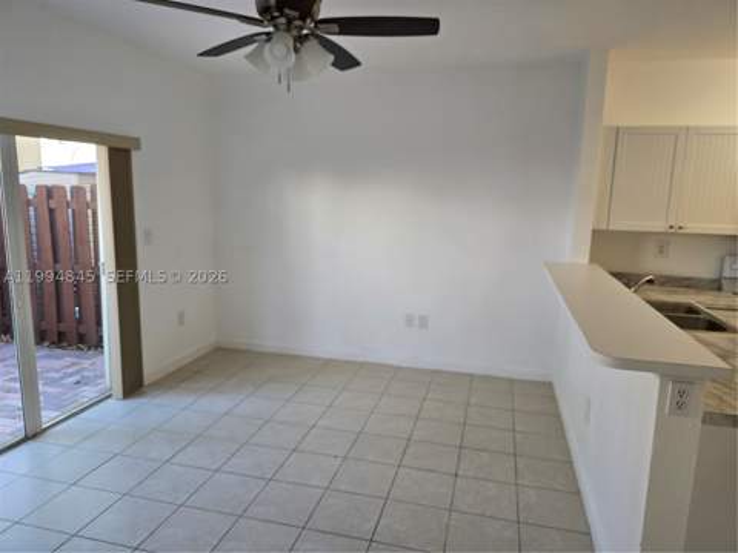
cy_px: 276
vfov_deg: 58.9
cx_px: 369
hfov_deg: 73.9
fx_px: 490
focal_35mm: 23
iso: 100
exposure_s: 1/120
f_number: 1.7
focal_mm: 6.3
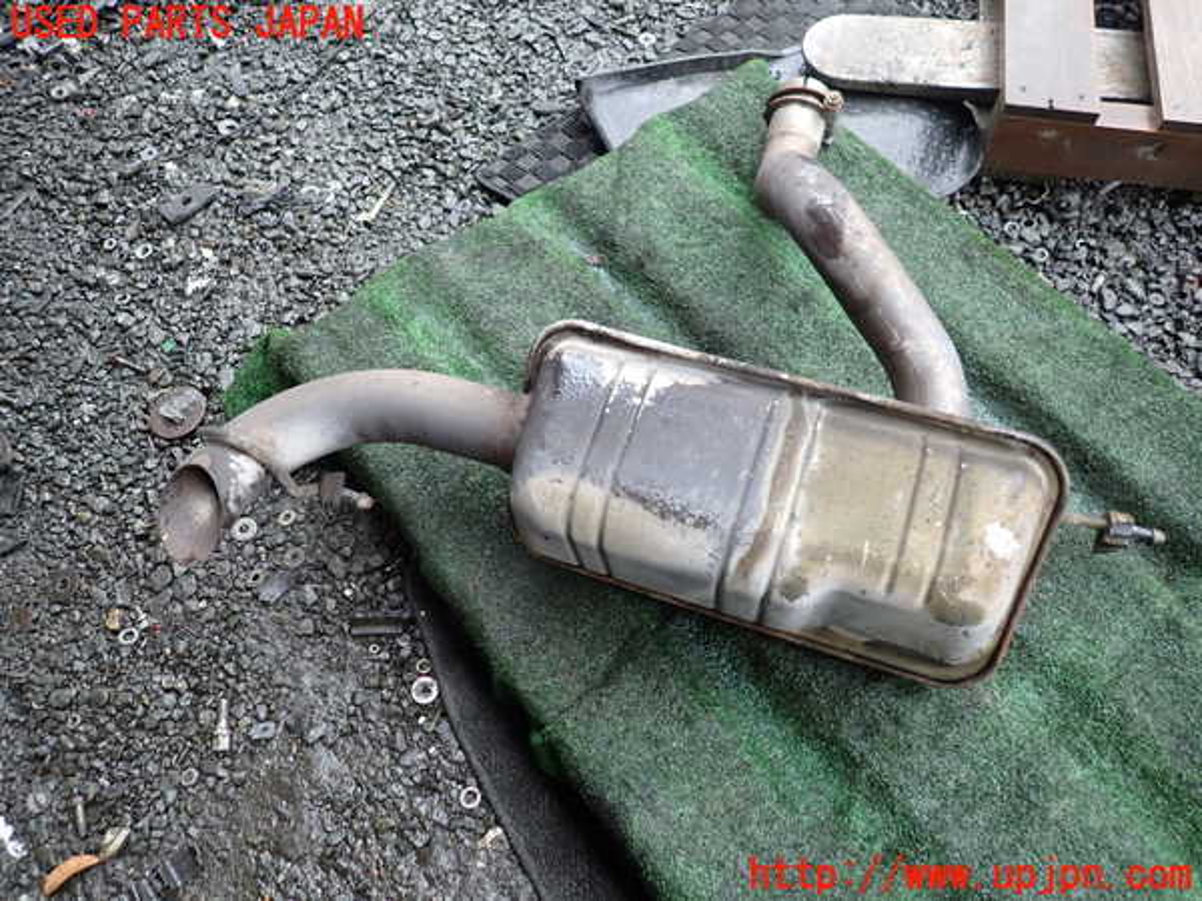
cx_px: 601
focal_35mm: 25
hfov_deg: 69.4
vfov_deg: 54.9
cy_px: 450
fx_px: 868
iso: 200
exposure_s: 1/125
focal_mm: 4.5
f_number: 2
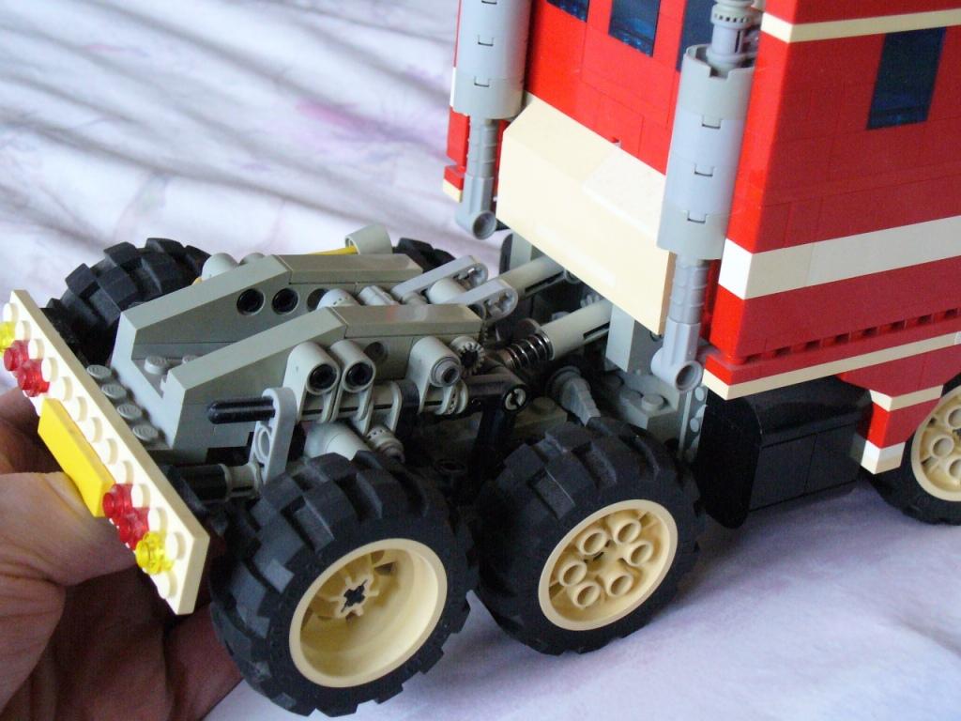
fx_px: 1666
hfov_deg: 32.2
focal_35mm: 60
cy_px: 360
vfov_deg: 24.4
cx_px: 480
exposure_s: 1/30
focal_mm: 9.9
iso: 400
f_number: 3.1
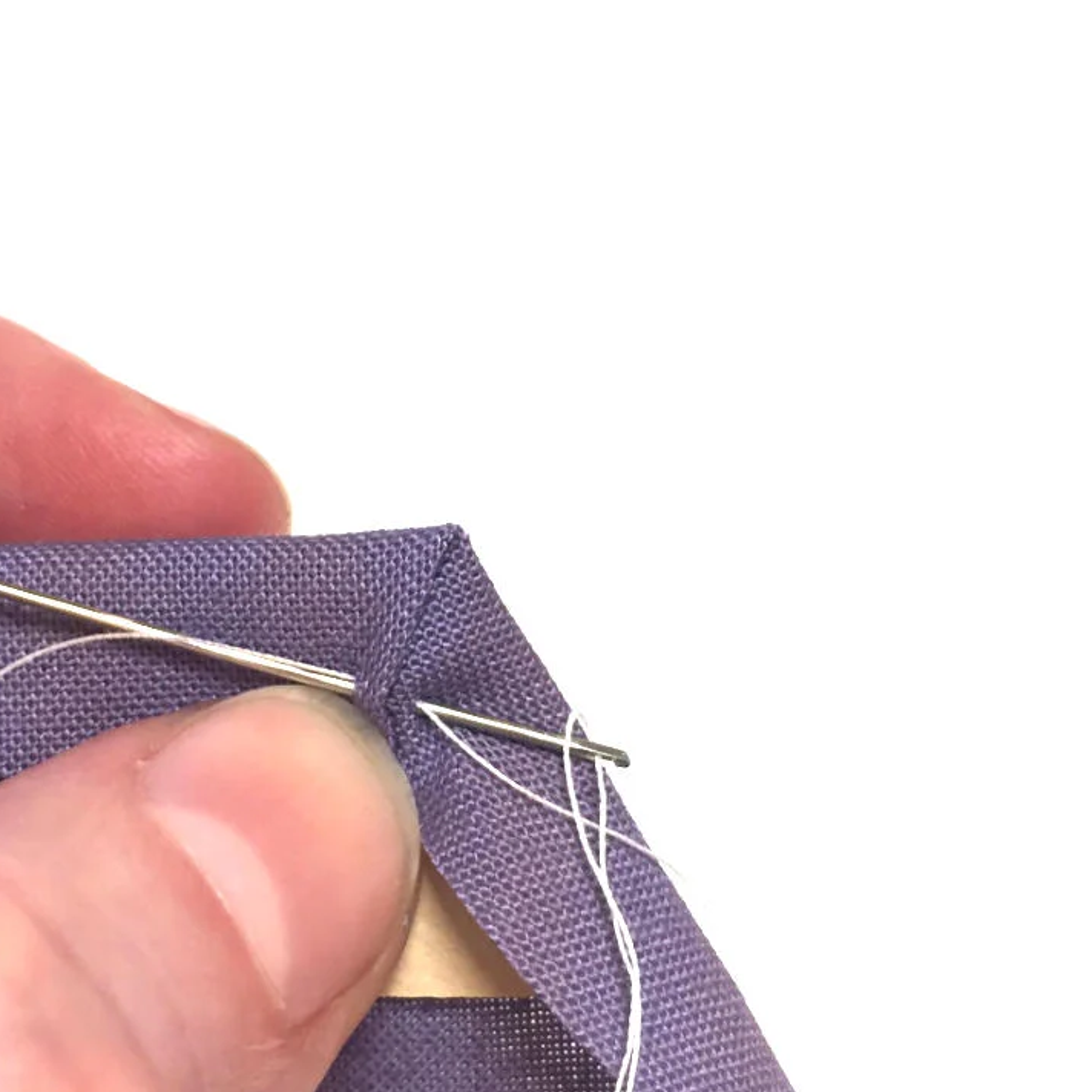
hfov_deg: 31.3
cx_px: 327
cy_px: 541
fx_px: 1927
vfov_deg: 31.6
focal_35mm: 54
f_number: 2.2
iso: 32
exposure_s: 1/33
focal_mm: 4.2
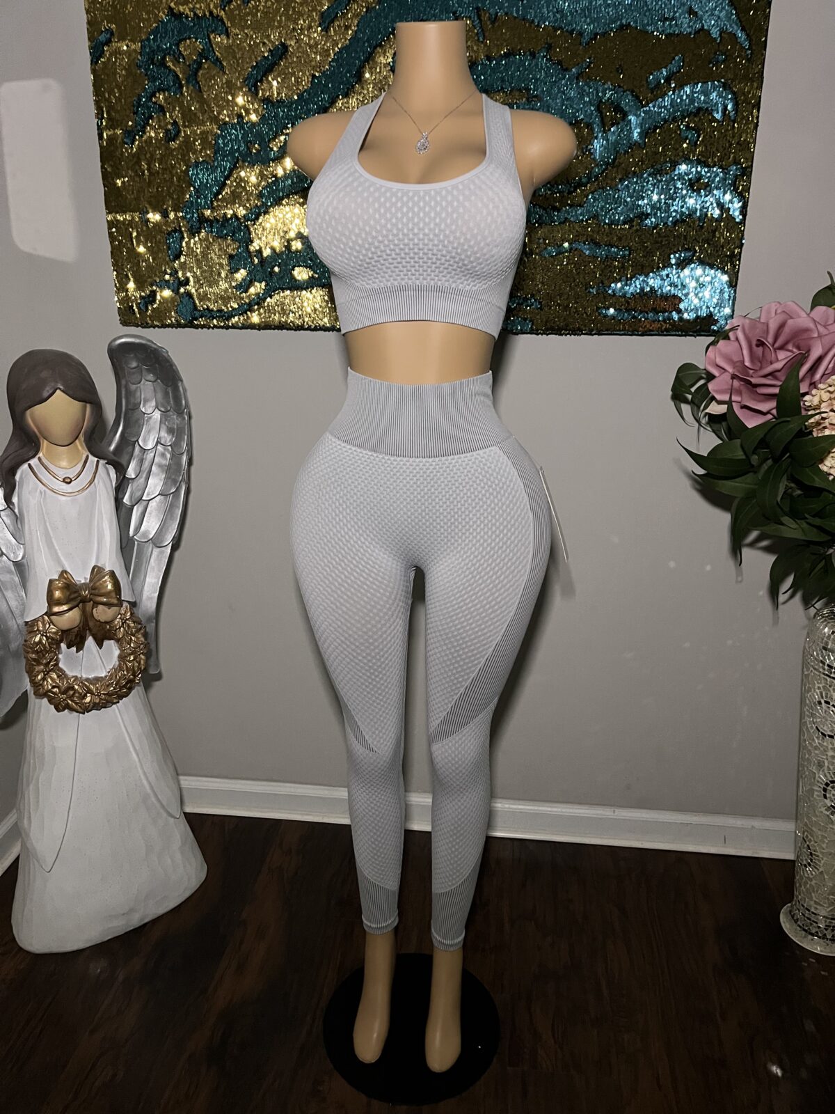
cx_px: 418
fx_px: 836
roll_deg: +0.6
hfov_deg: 53.1
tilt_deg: -21.3
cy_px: 557
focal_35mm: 26
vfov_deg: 67.3
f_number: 1.6
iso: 640
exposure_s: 1/33
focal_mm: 5.1
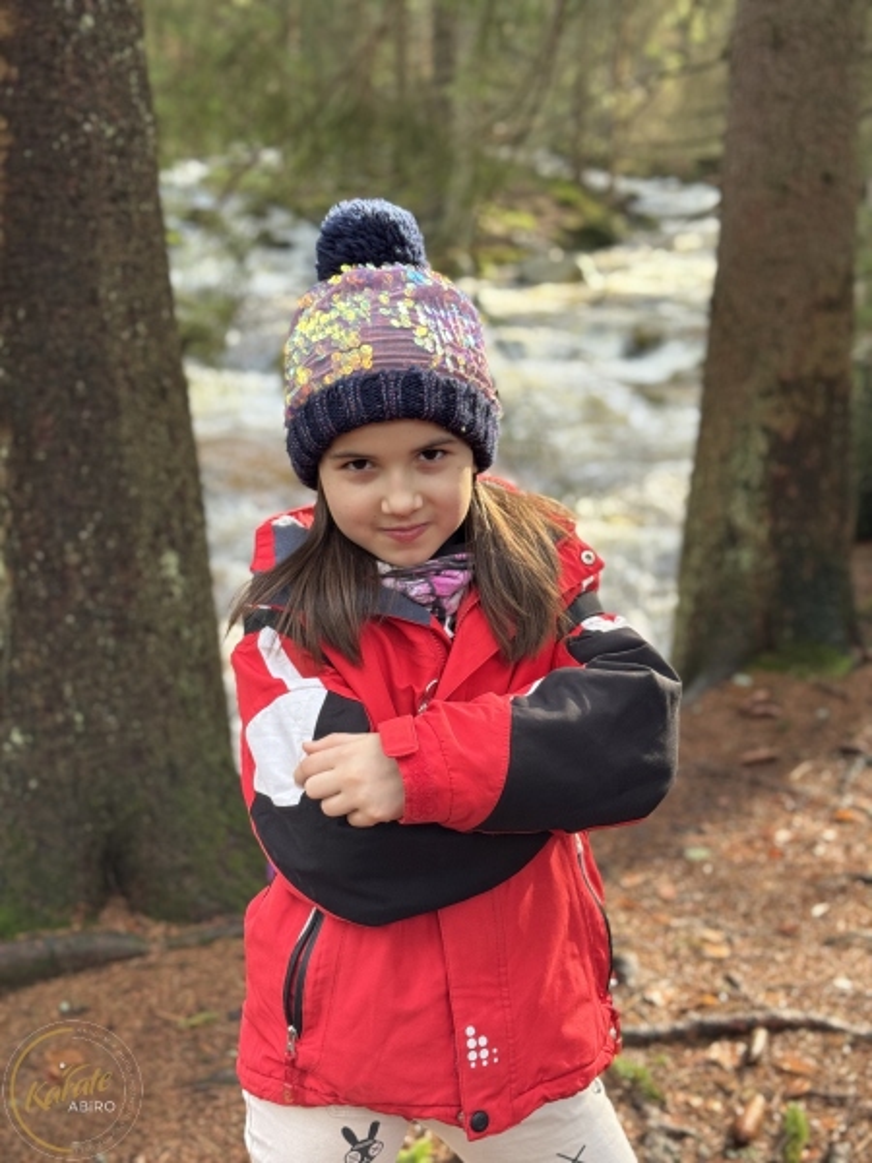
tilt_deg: -14.5
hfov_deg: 30.3
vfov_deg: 39.7
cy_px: 582
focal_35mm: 48
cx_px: 436
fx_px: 1612
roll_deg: -2.7
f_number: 1.78
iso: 100
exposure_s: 1/67
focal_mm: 6.86
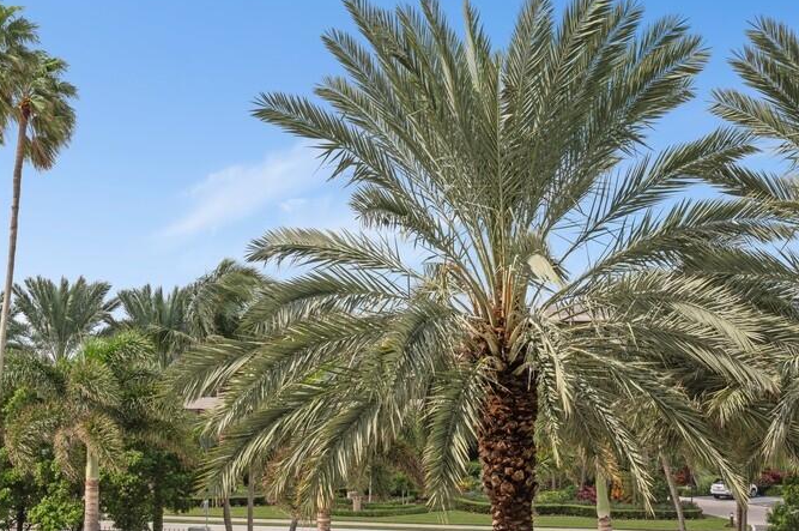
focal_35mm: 54
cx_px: 418
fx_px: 1197
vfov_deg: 24.9
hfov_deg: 36.9
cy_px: 192
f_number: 11
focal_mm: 40
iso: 100
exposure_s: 1/200
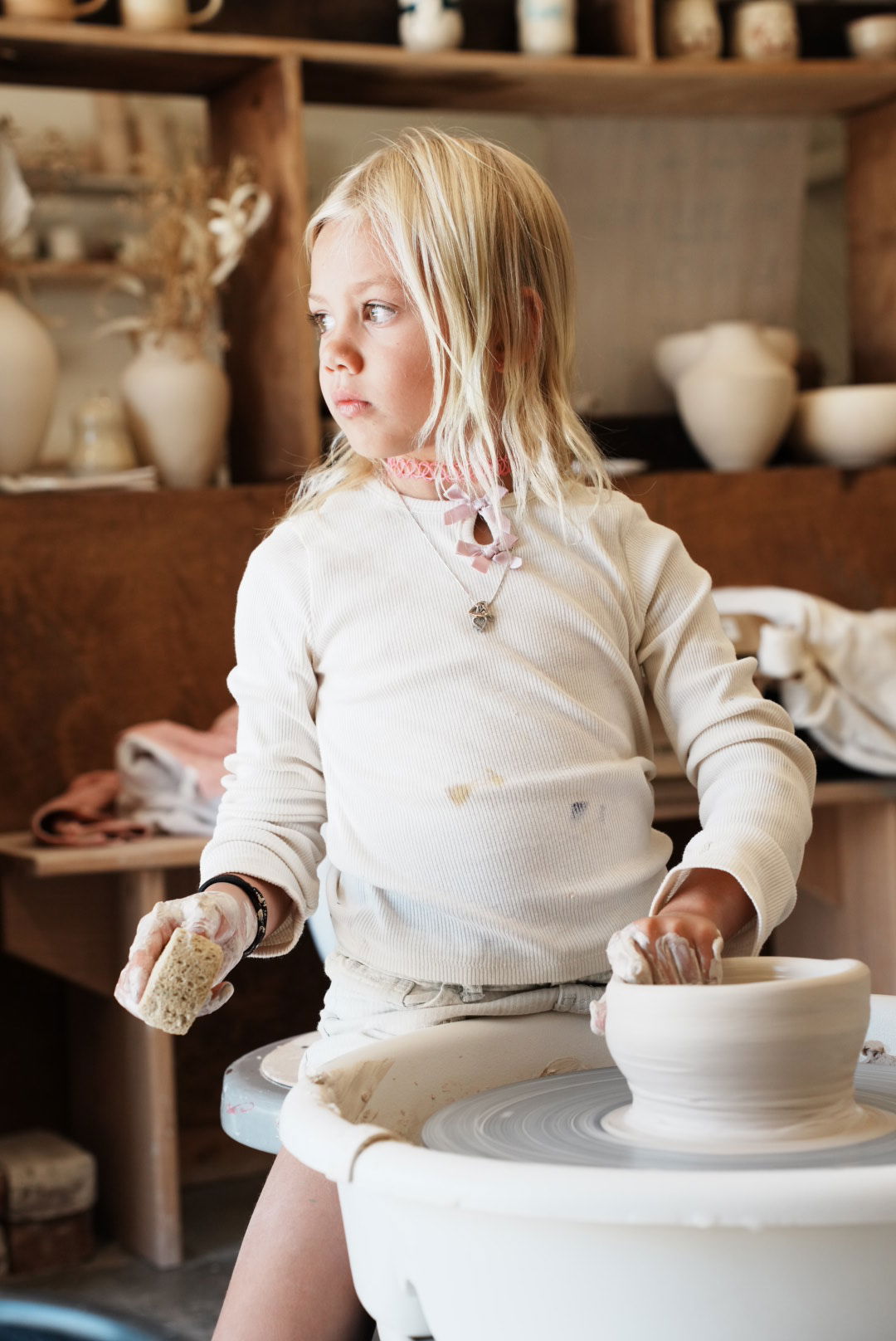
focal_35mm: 72
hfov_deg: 19.0
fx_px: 2683
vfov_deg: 28.1
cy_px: 670
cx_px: 448
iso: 800
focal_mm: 72
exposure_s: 1/250
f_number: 5.6
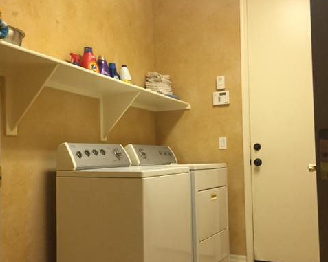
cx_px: 164
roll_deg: +0.8
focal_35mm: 38
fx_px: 369
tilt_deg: +3.2
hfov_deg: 48.0
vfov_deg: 39.1
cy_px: 148
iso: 160
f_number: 2.2
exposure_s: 1/30
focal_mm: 4.15
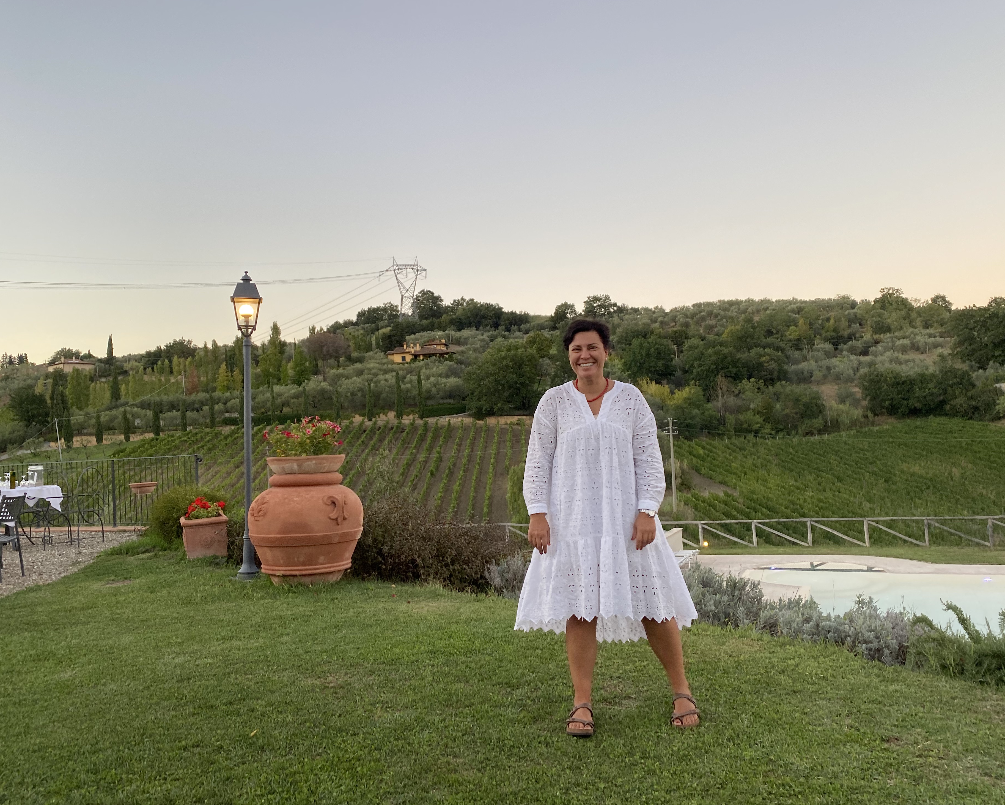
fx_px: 833
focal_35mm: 28
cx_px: 508
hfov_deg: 62.2
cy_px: 413
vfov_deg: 51.5
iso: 64
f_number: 1.8
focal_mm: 4.25
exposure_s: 1/122
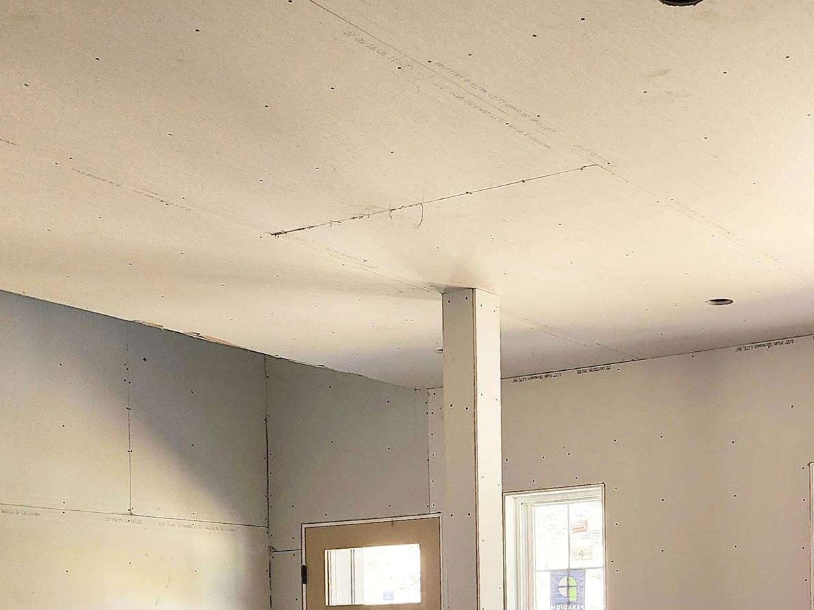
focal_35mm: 59
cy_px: 720
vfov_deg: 22.9
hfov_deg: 31.9
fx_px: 1387
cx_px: 643
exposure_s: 1/182
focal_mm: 6.4
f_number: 1.8
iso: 80
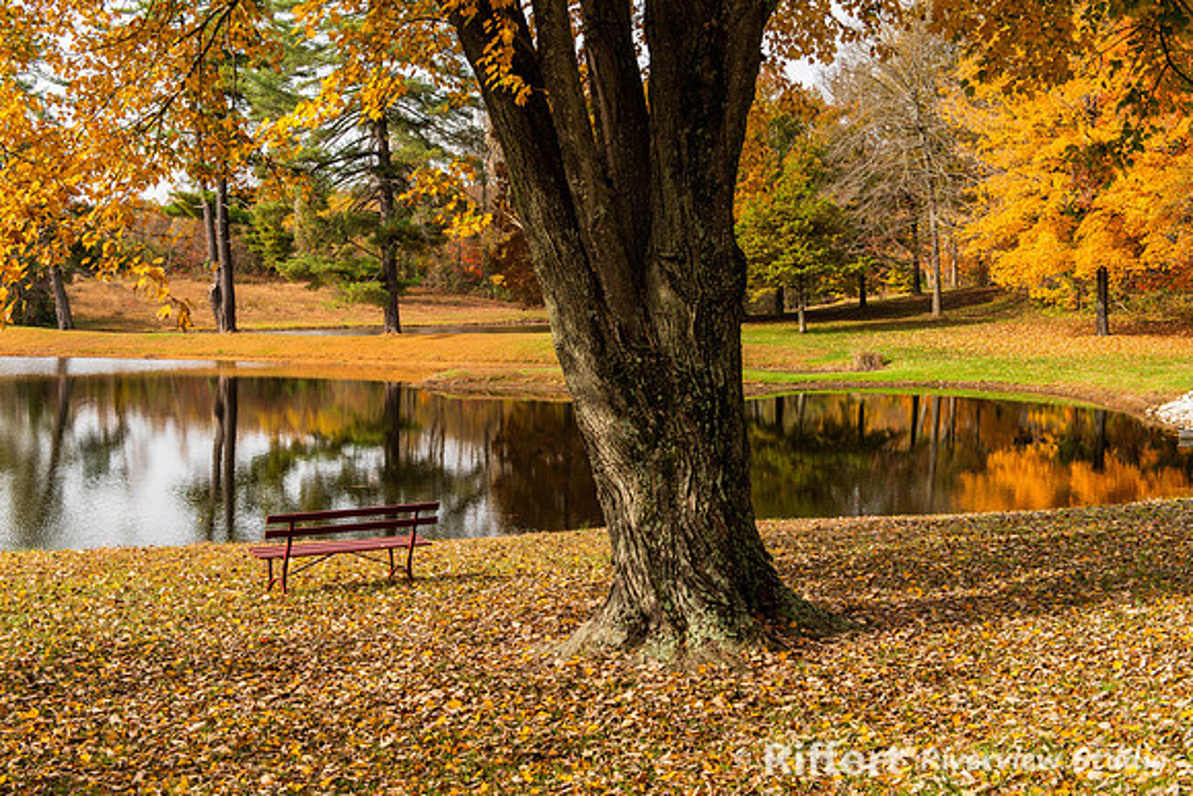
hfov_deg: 44.3
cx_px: 596
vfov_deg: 30.4
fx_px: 1465
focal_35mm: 44
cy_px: 398
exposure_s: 1/60
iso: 100
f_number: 9
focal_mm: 44
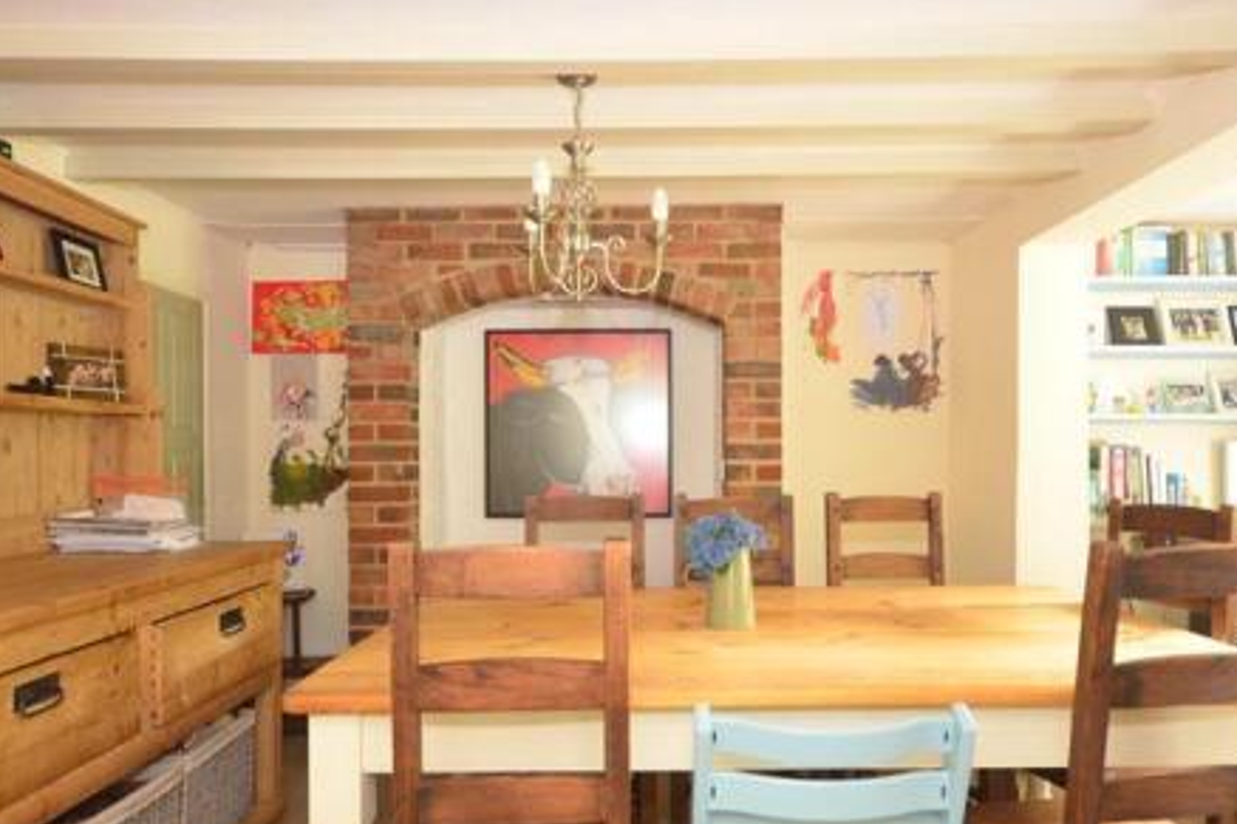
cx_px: 645
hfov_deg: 72.0
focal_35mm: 25
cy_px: 435
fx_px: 850
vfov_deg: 51.7
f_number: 5
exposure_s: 1.6
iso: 200
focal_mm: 11
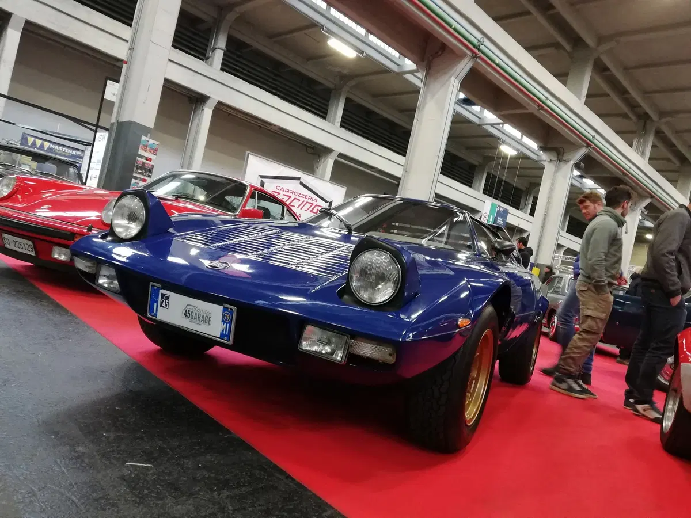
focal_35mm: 26
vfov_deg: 53.1
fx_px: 519
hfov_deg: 67.3
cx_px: 346
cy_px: 259
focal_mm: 3.81
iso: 320
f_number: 2.2
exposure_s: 1/25
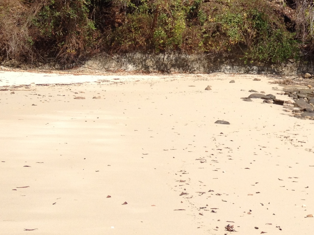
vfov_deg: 16.3
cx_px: 345
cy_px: -1
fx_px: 807
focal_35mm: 89
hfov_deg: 20.9
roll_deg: +0.9
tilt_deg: +1.0
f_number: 2.4
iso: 50
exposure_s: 1/1972
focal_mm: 4.28
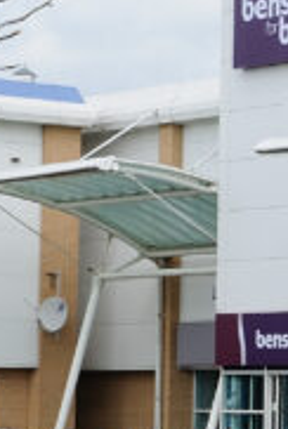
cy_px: 326
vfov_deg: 9.4
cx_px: 666
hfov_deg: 6.1
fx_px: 2618
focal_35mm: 219
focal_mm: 26
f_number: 9
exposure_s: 1/320
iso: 200
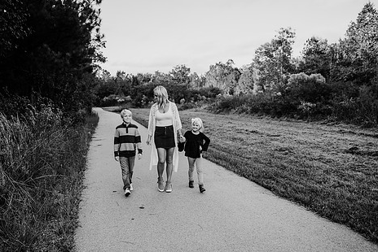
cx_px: 163
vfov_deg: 43.6
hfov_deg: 61.6
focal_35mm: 30
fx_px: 315
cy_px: 143
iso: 250
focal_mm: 24
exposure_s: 1/1250
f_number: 2.5
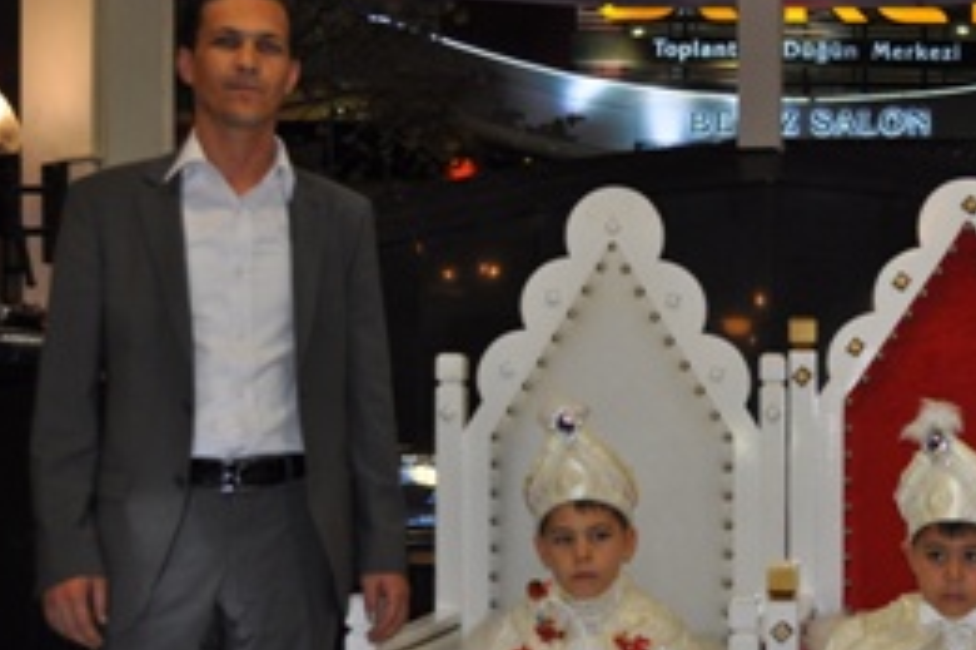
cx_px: 822
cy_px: 417
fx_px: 1680
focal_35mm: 62
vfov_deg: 21.8
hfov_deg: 31.3
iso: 640
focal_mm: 24
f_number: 4
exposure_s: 1/125
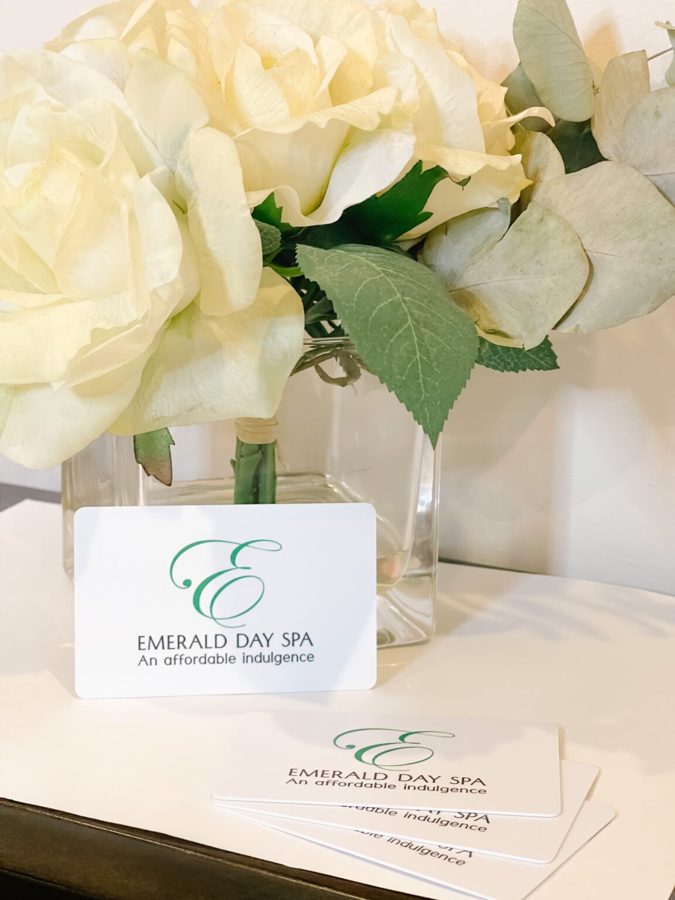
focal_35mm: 64
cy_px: 450
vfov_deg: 30.3
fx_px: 1664
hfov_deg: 22.9
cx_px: 338
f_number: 2.2
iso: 400
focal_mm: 7.5
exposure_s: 1/60
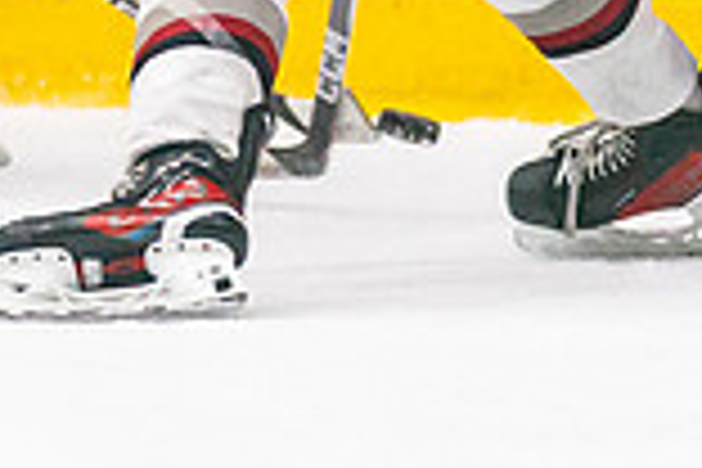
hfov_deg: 1.6
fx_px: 24744
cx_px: -322
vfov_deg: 1.1
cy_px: 1
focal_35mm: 1269
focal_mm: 181
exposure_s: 1/1250
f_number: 2.8
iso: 3200
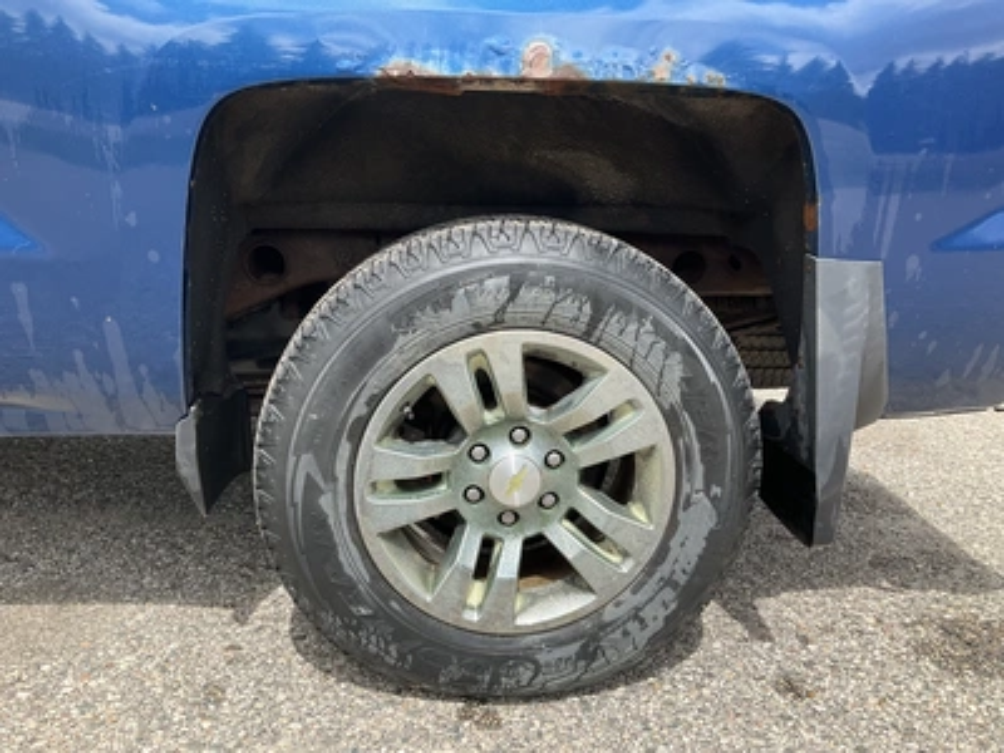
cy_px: 376
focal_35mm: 29
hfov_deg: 61.7
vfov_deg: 48.2
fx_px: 841
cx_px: 502
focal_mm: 3
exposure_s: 1/792
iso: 25
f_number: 1.8
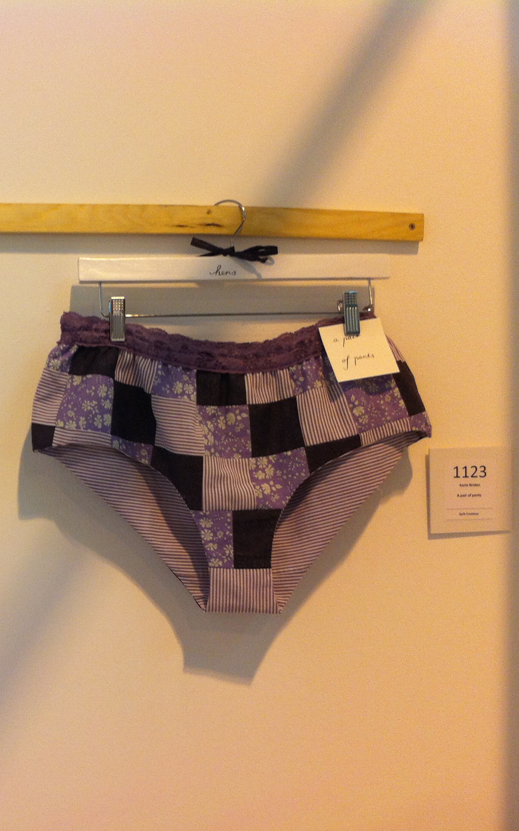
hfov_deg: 24.6
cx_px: -10
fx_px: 1132
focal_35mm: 50
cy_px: 418
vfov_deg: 40.3
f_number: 2.8
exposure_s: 1/17
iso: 100
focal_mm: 3.85
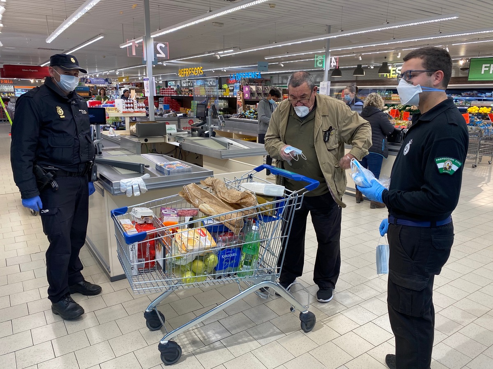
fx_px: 370
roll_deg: -1.4
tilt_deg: -10.7
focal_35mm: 26
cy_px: 184
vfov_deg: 53.1
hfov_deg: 67.3
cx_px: 246
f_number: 1.8
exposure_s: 1/100
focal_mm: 4.25
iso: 80
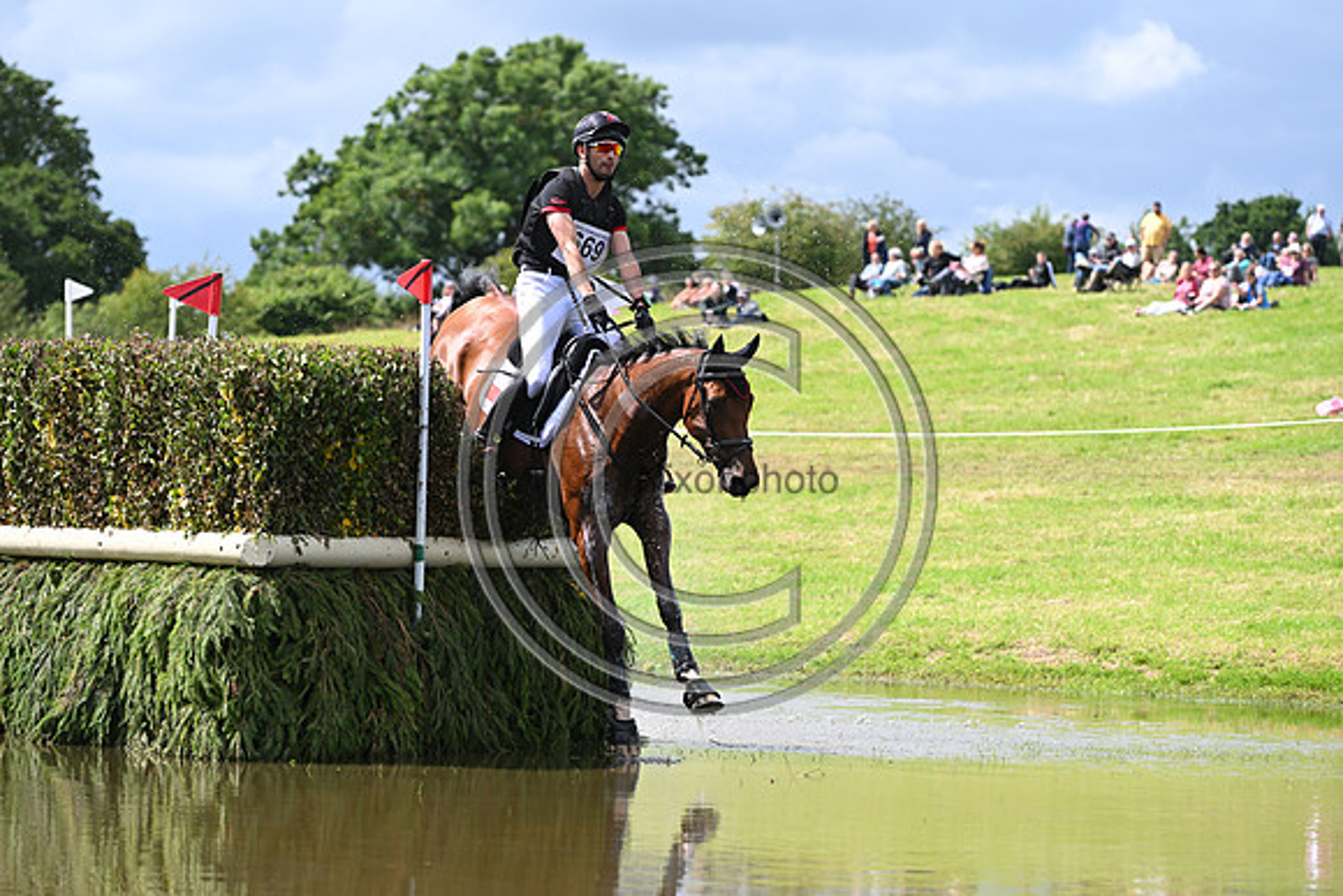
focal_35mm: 135
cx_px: 672
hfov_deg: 15.2
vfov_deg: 10.2
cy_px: 448
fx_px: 5037
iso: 250
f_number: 4.5
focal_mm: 135
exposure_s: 1/1250
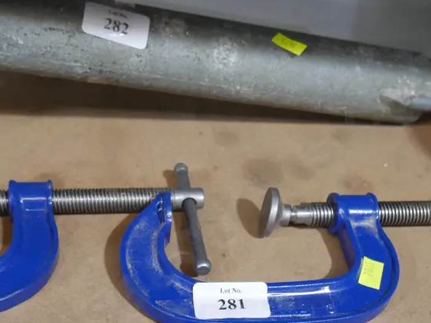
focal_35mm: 58
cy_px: 265
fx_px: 722
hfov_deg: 33.1
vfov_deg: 24.8
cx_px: 167
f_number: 3.6
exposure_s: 1/60
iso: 1000
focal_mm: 16
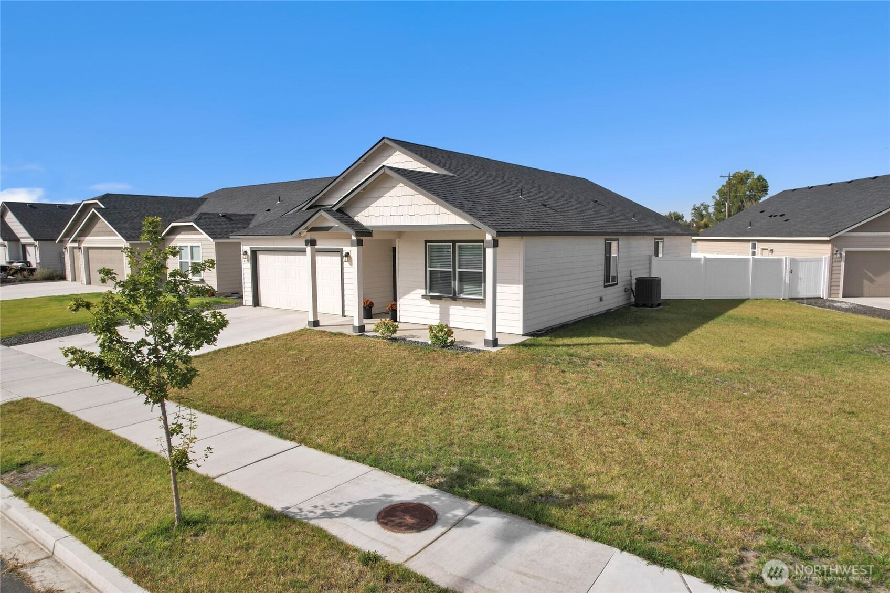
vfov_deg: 57.2
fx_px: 544
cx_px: 445
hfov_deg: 78.6
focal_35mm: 22
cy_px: 296
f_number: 2.8
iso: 110
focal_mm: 8.38
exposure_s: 1/2000
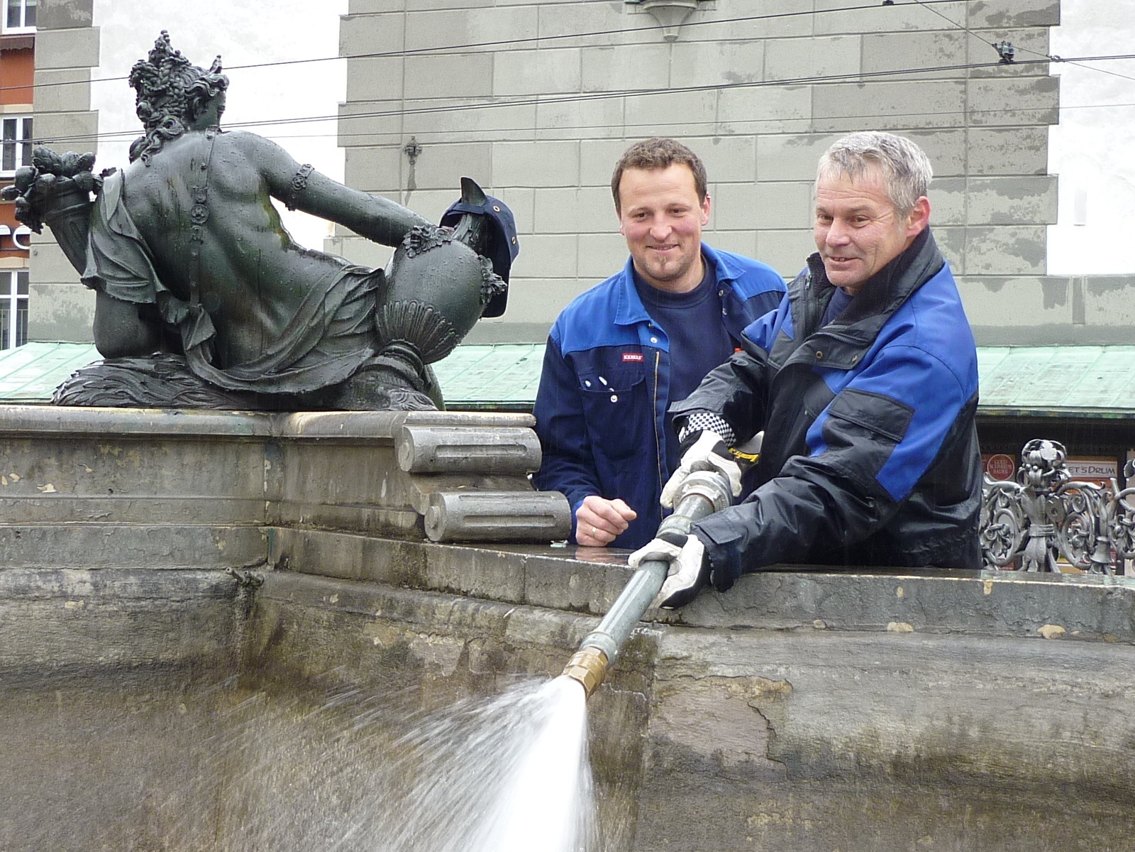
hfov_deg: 26.3
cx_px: 568
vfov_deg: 19.9
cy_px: 426
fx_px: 2426
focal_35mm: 74
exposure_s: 1/50
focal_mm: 6.9
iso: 100
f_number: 3
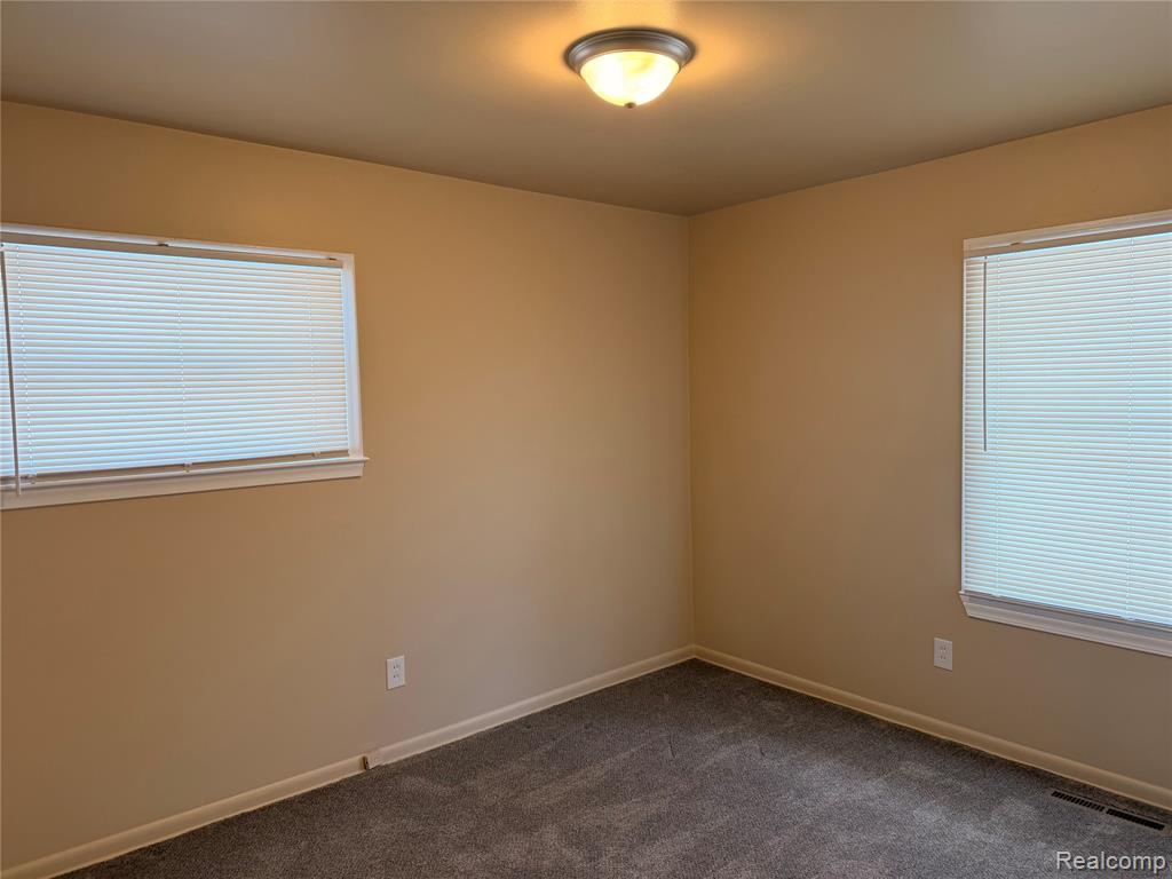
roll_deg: +1.9
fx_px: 813
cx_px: 586
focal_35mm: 24
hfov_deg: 71.6
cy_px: 440
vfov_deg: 56.8
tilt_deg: -2.6
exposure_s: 1/120
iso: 125
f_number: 1.78
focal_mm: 6.76
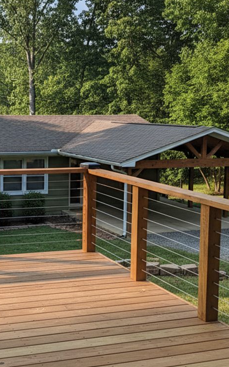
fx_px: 410
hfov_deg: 29.7
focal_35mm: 41
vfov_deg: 48.1
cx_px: 17
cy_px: 156
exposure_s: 1/960
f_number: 1.68
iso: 211
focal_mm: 6.8
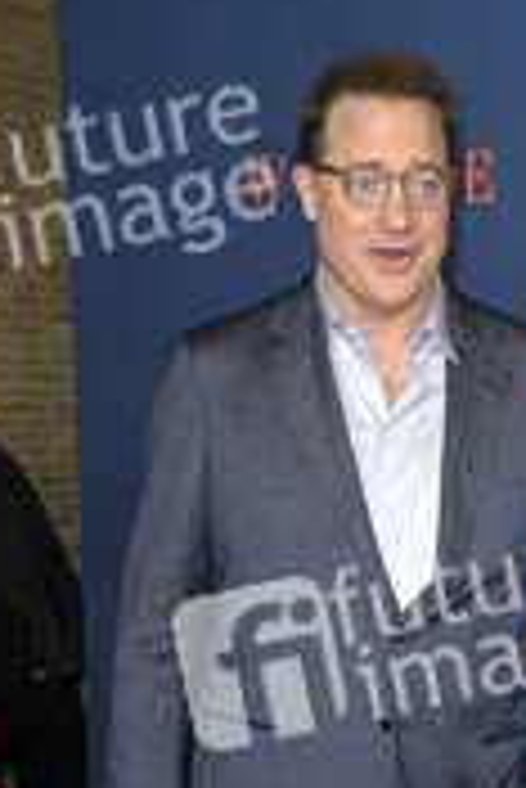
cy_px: 869
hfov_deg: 11.9
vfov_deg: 17.3
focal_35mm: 114
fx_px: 2493
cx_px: 535
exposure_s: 1/250
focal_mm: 50
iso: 640
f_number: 6.3
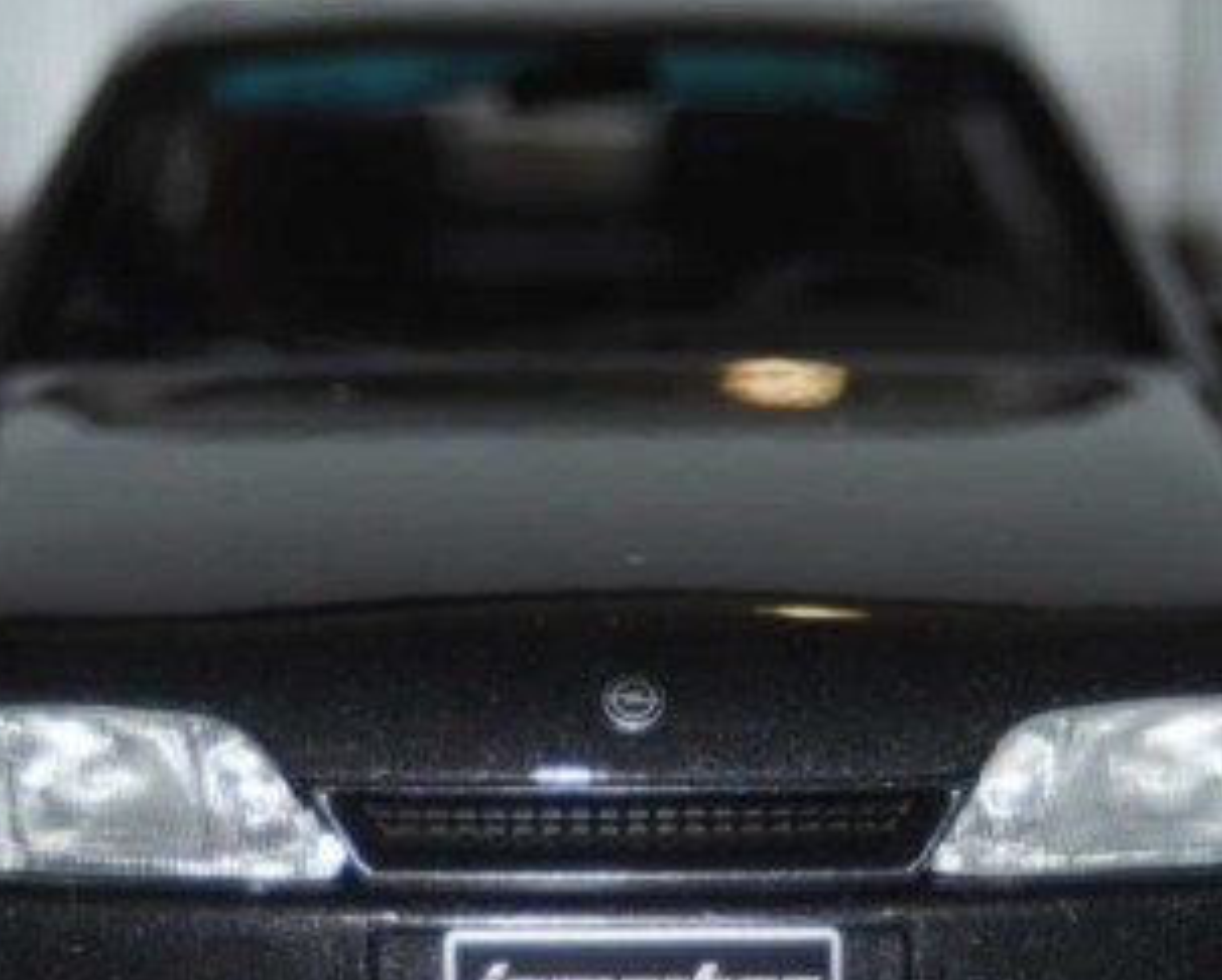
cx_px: 565
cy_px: 702
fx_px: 6046
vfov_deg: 9.3
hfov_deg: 11.5
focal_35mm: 167
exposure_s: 1/60
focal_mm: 60
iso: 200
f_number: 5.6
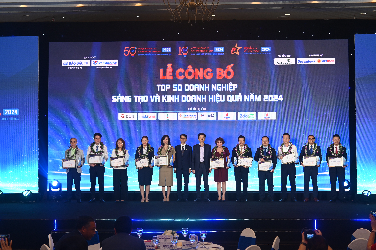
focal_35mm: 70
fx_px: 731
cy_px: 125
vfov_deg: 19.4
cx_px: 188
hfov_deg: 28.9
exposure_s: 1/125
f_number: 5
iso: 1250
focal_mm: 70
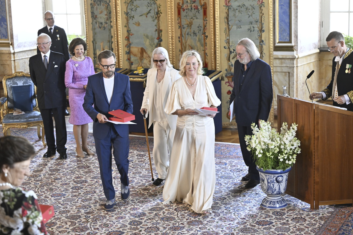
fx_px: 706
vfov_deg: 18.9
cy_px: 118
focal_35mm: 72
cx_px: 176
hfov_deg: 28.1
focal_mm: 72
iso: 4000
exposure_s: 1/400
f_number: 3.5
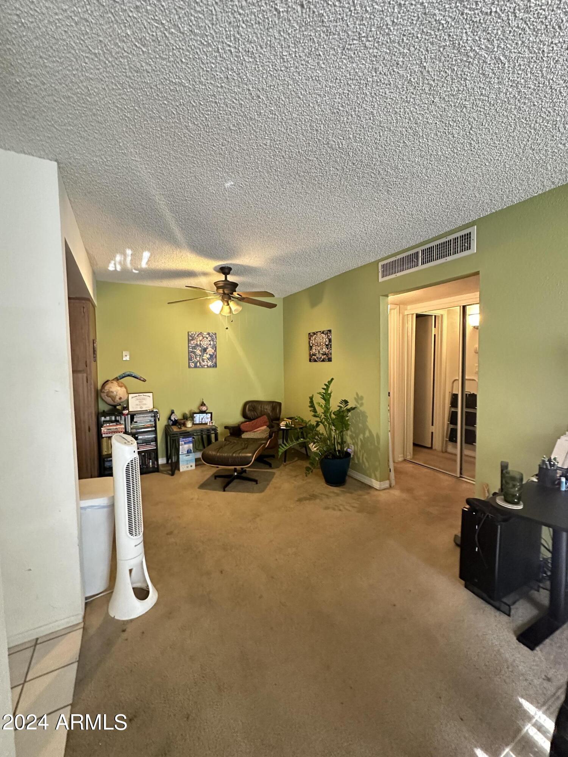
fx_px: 306
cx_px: 284
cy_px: 378
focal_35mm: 14
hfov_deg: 85.7
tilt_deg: -3.6
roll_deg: +0.9
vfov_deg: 102.1
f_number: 2.2
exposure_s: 1/60
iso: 1000
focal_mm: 2.22
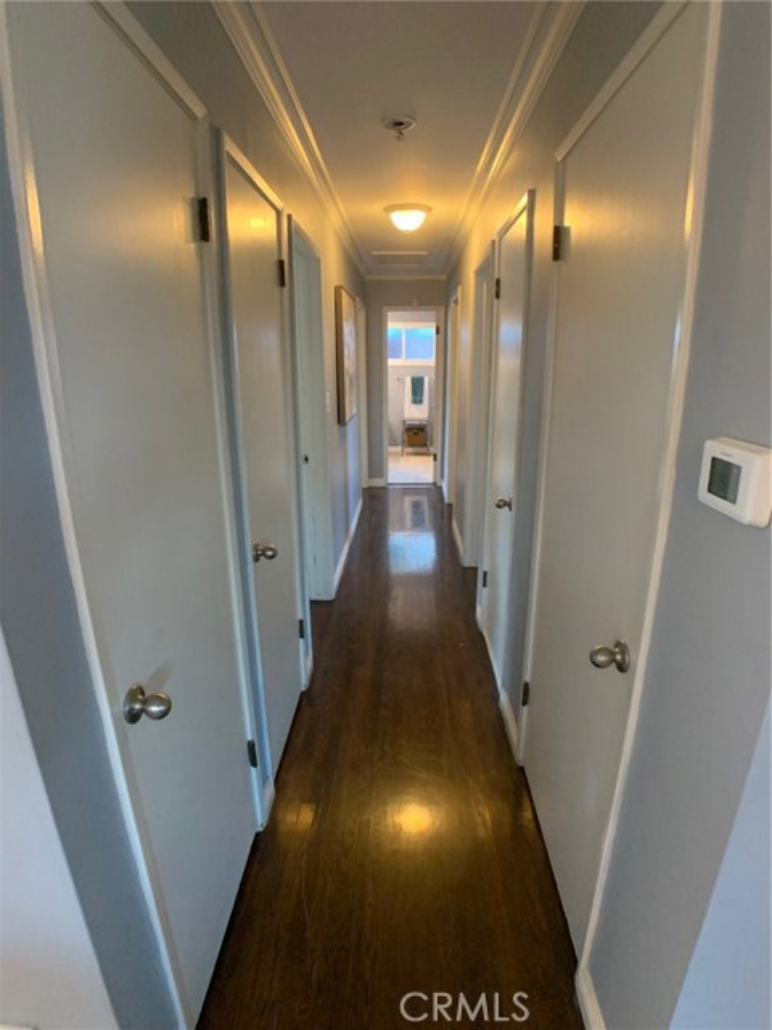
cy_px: 515
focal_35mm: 26
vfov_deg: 67.3
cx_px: 386
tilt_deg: -13.4
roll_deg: -0.1
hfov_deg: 53.1
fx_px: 773
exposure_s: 1/40
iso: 400
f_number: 1.8
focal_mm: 4.25
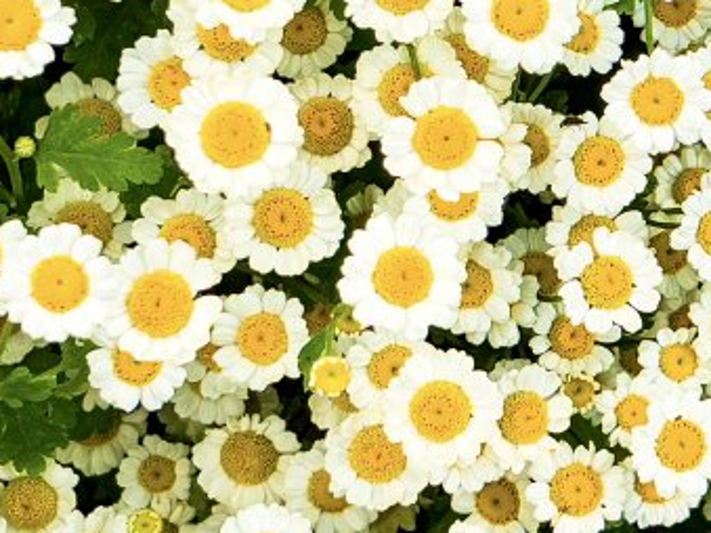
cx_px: 562
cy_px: 129
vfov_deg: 30.3
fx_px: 965
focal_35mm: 47
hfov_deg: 39.0
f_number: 1.5
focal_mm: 5.7
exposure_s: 1/1150
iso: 50
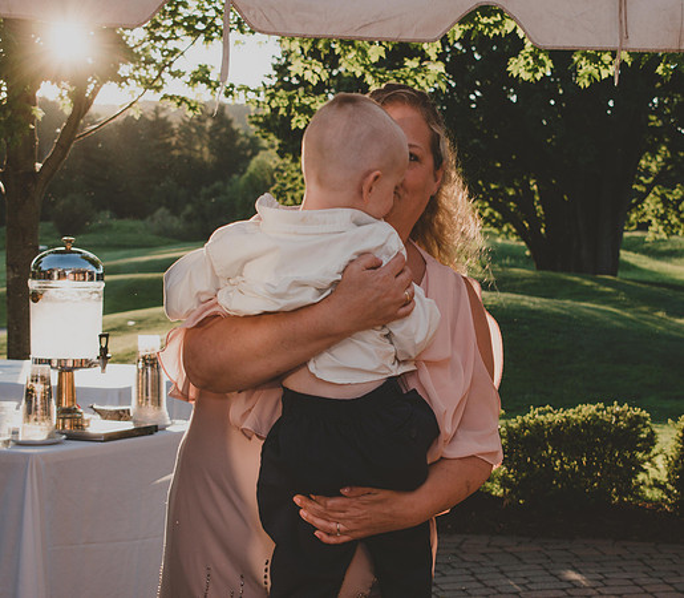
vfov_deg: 18.9
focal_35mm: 85
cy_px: 299
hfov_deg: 21.5
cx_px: 448
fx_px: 1792
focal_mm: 48
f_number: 7.1
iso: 100
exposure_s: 1/200
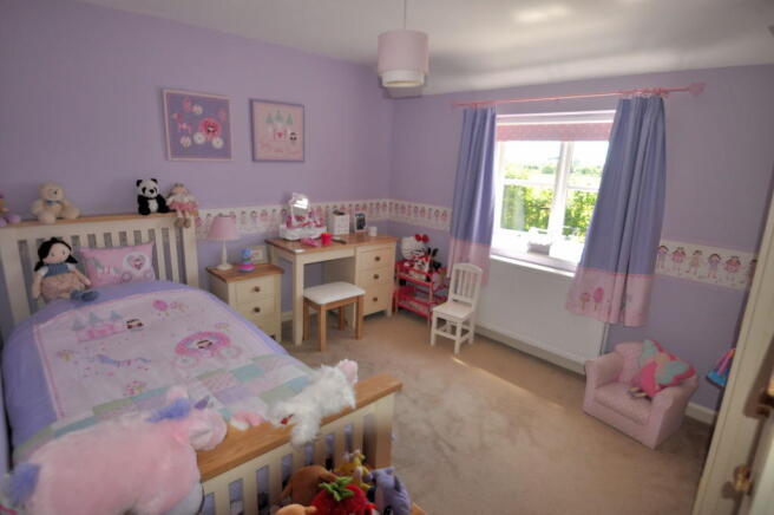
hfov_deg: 90.1
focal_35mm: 18
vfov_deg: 67.3
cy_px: 258
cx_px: 387
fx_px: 387
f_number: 3.8
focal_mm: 12
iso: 250
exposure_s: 1/200
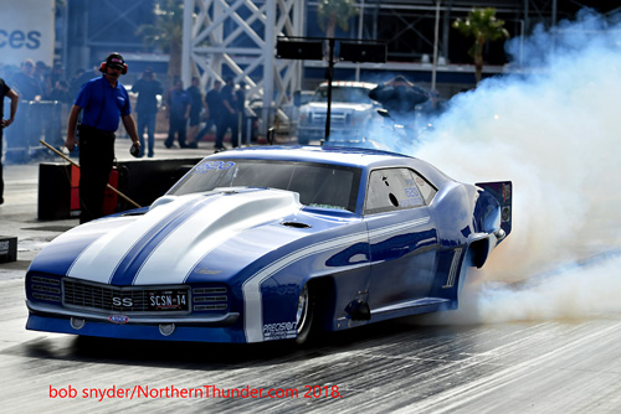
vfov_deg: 8.7
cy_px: 207
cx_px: 310
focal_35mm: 158
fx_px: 2718
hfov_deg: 13.0
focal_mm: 105
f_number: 5.6
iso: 160
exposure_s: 1/2000
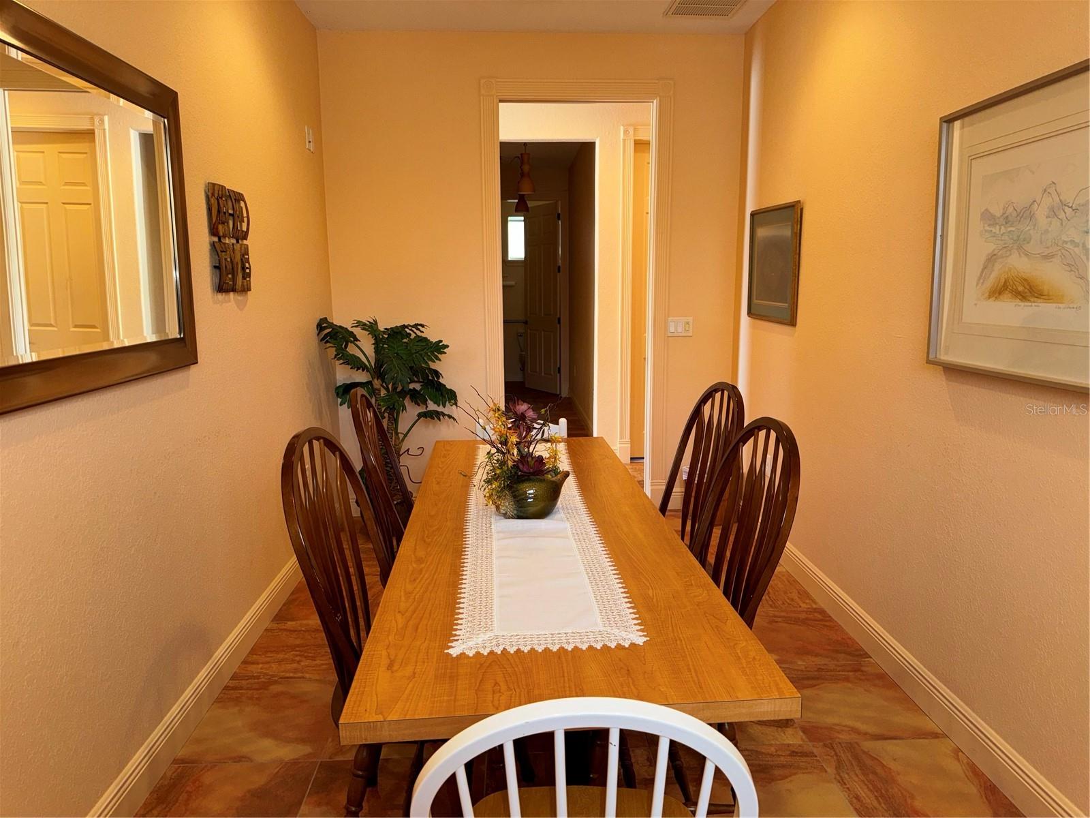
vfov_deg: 56.8
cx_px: 545
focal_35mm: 24
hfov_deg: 71.6
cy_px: 409
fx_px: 756
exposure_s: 1/32
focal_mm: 6.76
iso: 50
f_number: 1.78
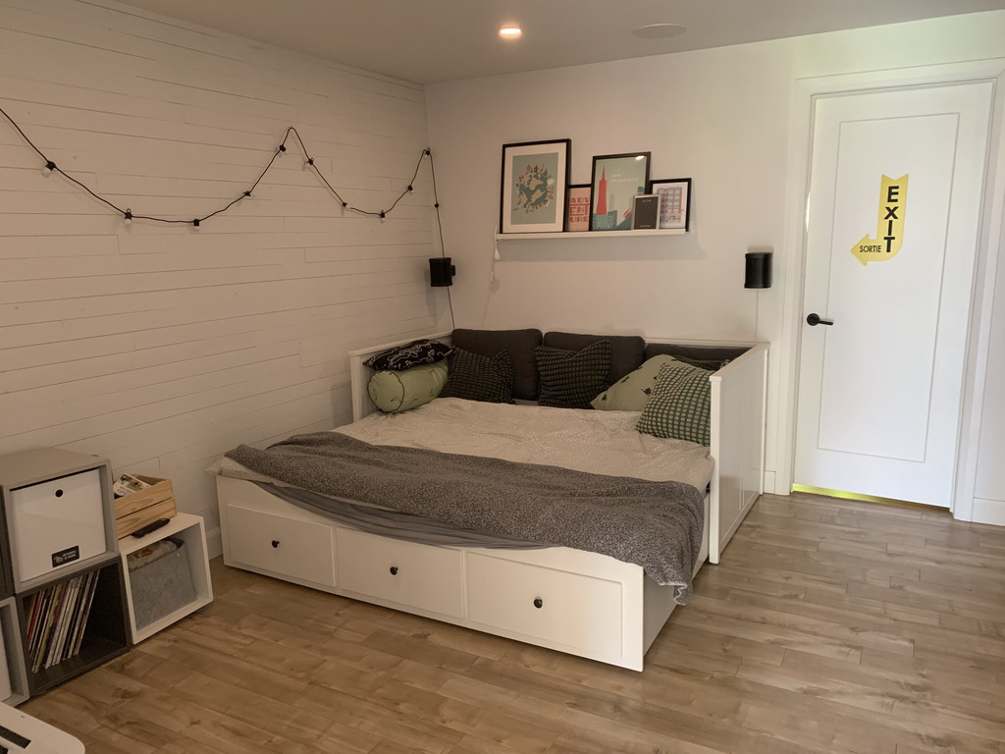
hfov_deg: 67.3
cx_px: 502
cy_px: 377
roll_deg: +0.9
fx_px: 755
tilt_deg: -12.5
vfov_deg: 53.1
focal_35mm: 26
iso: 400
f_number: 1.8
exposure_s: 1/40
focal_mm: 4.25
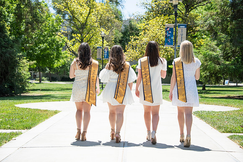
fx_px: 459
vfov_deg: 20.0
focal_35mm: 68
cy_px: 81
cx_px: 122
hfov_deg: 29.6
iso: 500
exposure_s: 1/2000
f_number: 5.6
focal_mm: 68
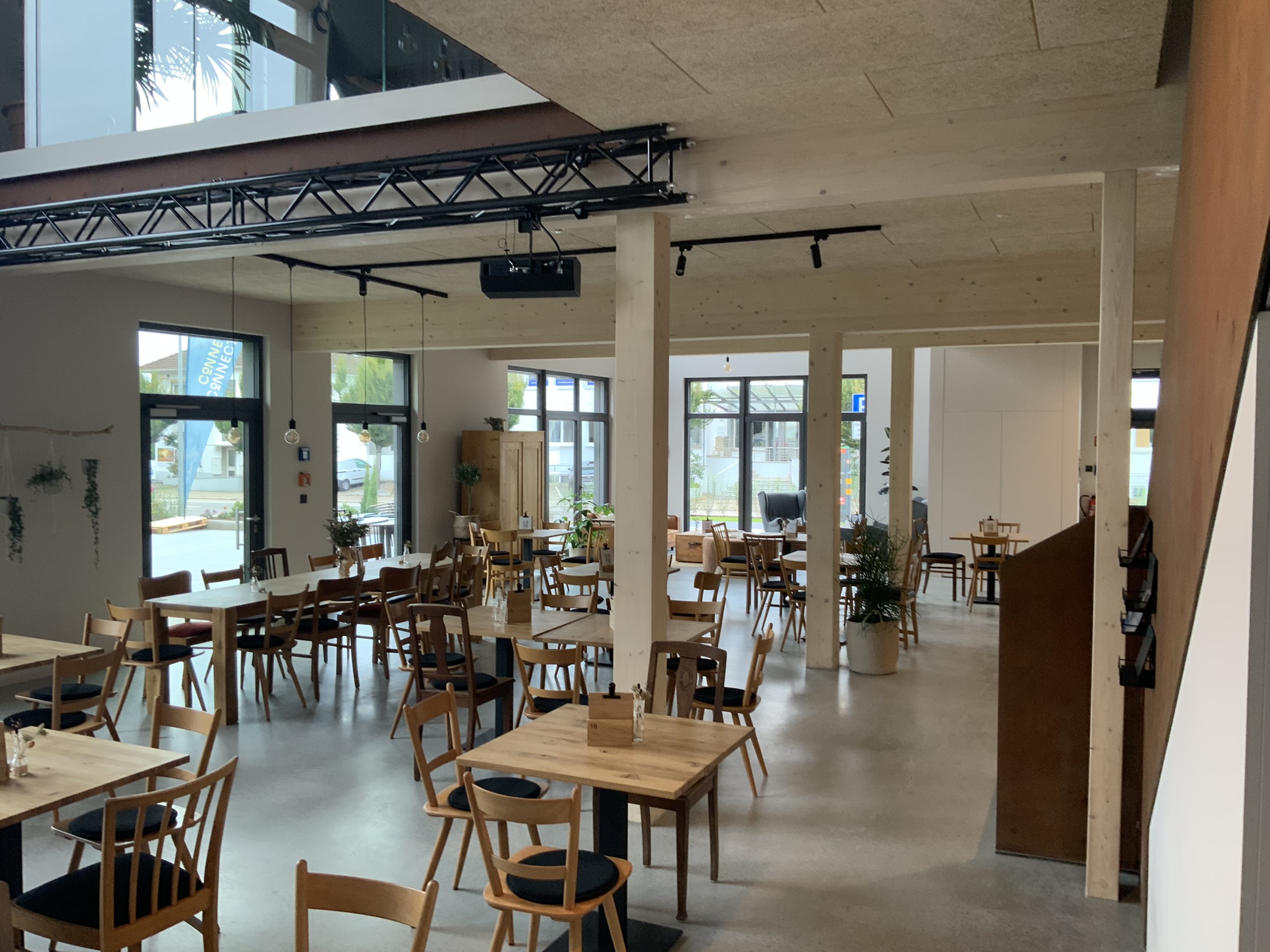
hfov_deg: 61.7
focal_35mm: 29
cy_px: 476
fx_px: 1064
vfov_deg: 48.2
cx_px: 635
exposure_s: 1/60
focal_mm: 3
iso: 50
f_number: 1.8
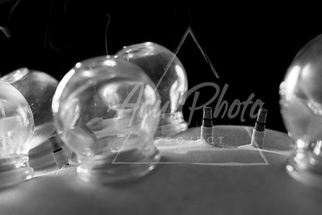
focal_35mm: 68
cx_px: 190
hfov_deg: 29.6
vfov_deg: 20.1
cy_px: 107
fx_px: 609
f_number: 3.2
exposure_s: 1/200
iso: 800
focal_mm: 50
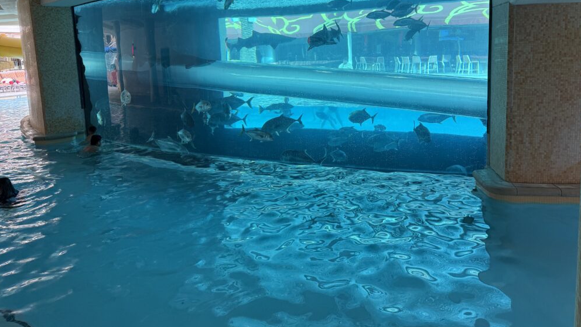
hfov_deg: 69.8
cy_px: 105
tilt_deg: -6.9
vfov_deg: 42.2
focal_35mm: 27
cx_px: 299
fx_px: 416
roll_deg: +2.4
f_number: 1.78
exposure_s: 1/121
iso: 100
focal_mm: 6.76
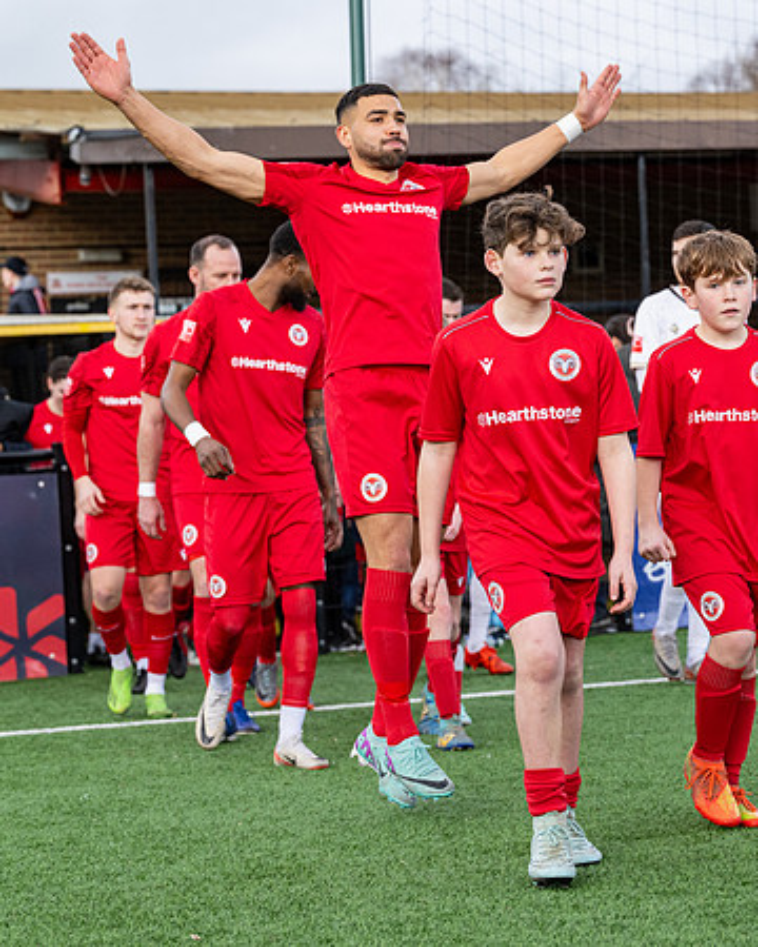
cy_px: 472
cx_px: 434
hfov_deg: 15.6
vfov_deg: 19.4
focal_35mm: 99
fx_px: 2774
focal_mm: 70
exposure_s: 1/1600
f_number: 4
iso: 800
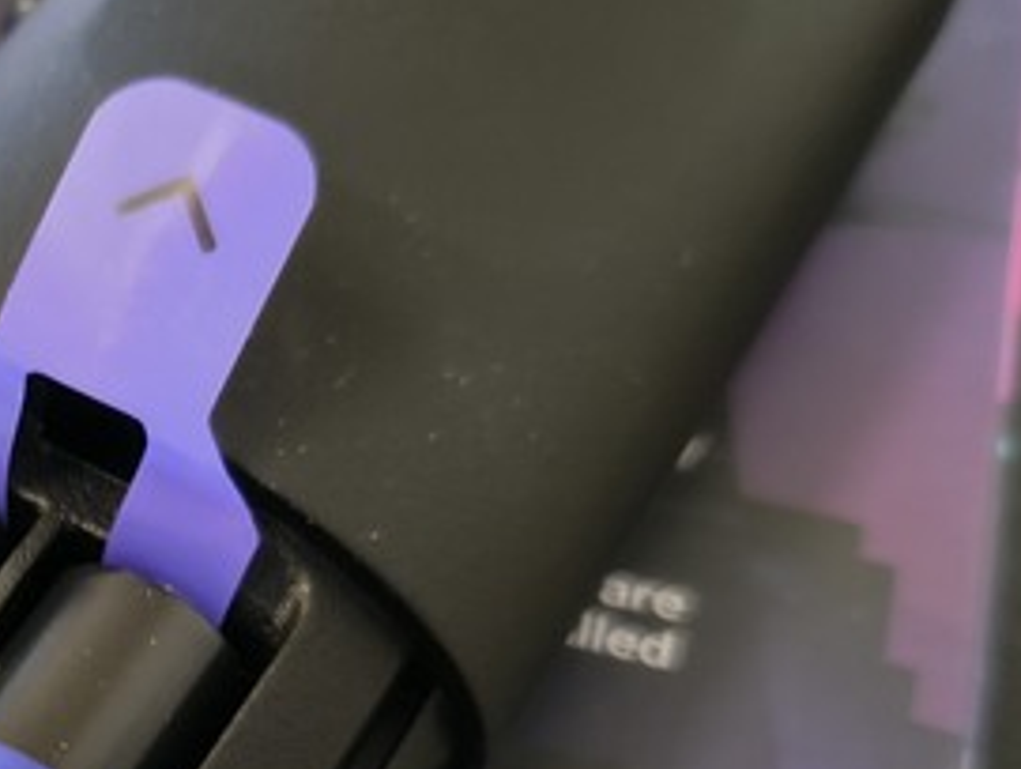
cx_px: -211
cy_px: 726
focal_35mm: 69
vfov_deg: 20.8
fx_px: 2038
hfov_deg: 25.2
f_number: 1.87
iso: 2134
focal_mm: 5.56
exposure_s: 1/14.3
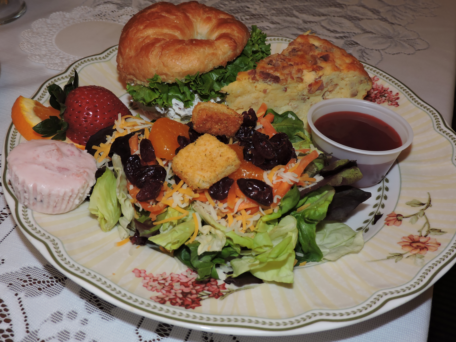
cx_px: 228
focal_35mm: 43
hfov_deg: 43.9
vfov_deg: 33.6
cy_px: 171
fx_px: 566
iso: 110
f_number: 3.4
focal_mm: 7.7
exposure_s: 1/30
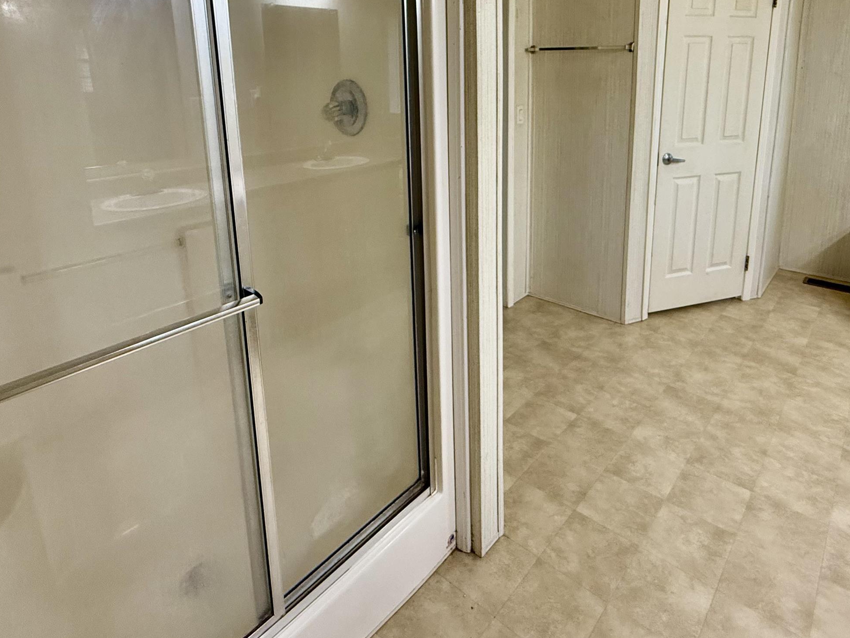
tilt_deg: -10.2
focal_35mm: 22
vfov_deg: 58.3
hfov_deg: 76.1
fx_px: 540
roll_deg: +0.4
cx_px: 477
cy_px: 170
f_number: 2.2
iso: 250
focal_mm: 2.22
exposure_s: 1/120
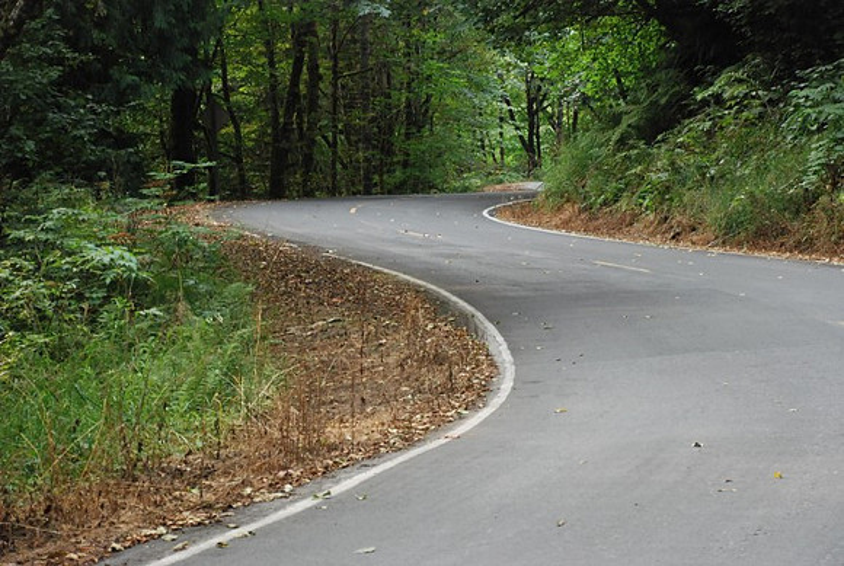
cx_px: 422
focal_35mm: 105
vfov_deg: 13.1
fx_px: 2466
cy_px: 283
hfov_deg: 19.4
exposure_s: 1/160
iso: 1600
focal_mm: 70
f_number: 5.6
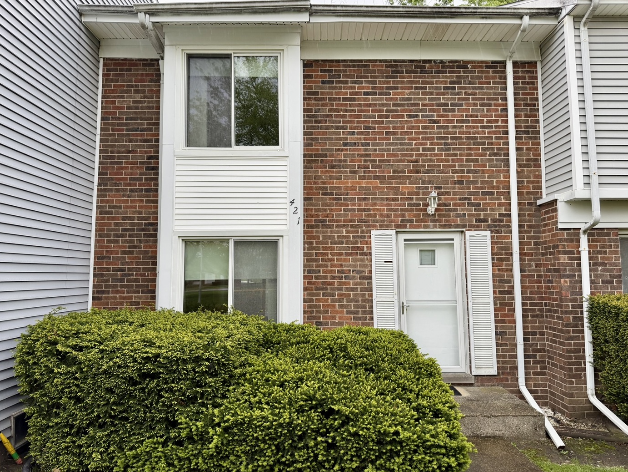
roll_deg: -0.1
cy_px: 232
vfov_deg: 54.9
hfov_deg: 69.4
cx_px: 321
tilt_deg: +5.1
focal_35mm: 25
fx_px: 454
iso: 100
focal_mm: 6.76
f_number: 1.78
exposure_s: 1/121
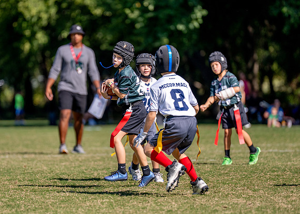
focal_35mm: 287
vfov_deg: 5.0
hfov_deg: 7.0
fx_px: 2448
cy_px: 99
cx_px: 118
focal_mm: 200
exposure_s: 1/5000
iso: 250
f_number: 2.8
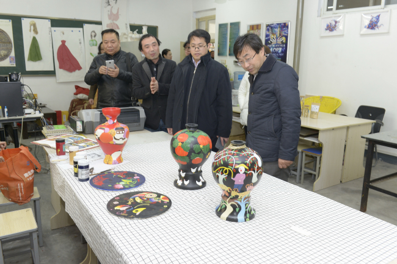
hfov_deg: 60.3
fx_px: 342
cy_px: 132
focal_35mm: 31
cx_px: 198
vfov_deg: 42.3
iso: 800
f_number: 8
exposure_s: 1/25
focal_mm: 31
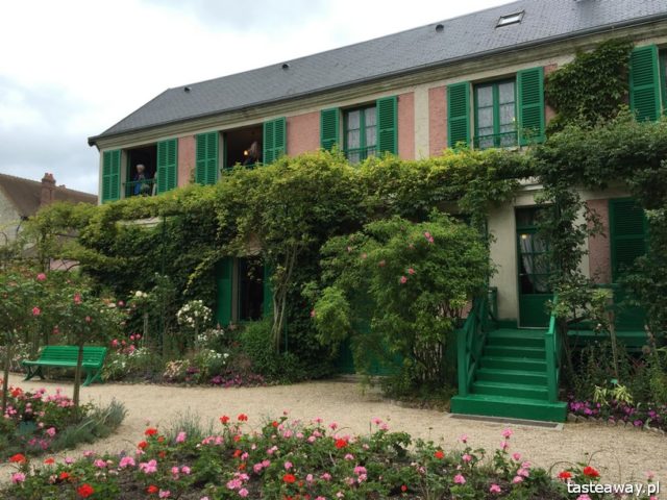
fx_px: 559
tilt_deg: +6.0
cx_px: 334
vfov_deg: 48.2
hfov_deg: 61.7
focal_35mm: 29
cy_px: 250
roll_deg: -0.6
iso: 32
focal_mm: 4.15
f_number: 2.2
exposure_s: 1/942
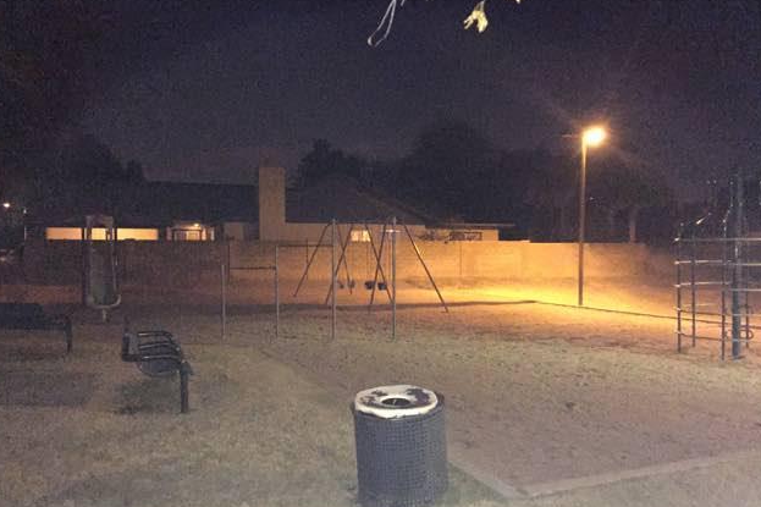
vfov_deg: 42.3
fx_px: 655
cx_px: 376
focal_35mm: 31
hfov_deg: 60.3
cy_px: 265
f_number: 2.2
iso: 2000
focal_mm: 4.15
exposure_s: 1/16
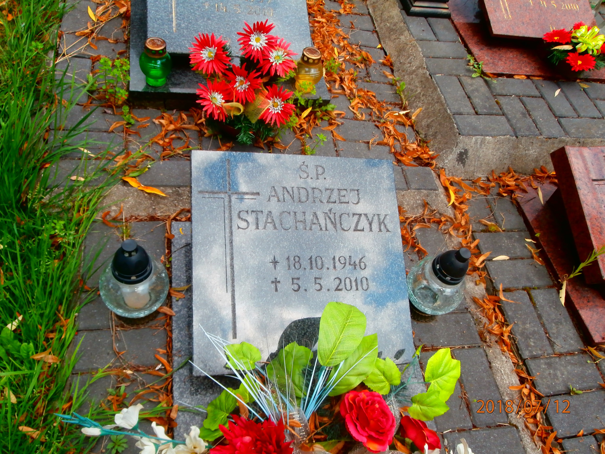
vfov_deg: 46.8
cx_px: 302
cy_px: 227
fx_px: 524
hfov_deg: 60.0
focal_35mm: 30
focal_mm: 5.36
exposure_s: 1/320
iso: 100
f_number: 3.5
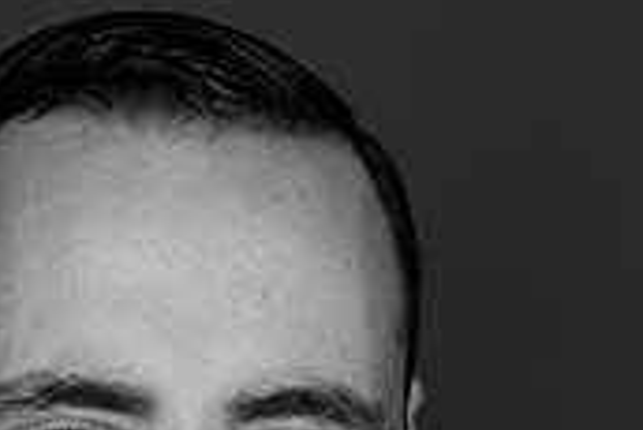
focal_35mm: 222
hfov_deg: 9.2
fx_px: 3968
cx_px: 105
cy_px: 722
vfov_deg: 6.1
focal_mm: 85
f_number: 3.5
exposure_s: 1/640
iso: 2000
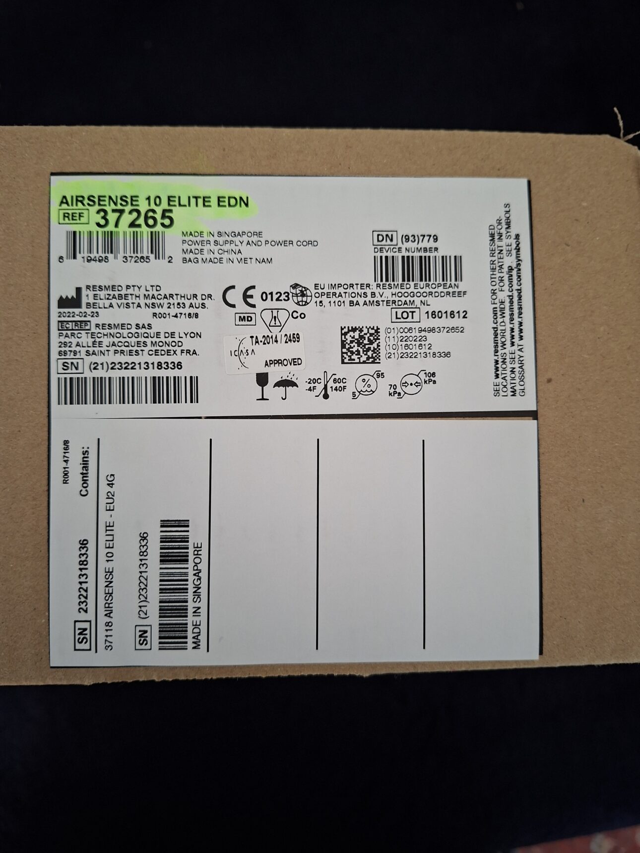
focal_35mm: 23
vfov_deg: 73.9
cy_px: 426
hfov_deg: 58.9
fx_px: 567
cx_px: 320
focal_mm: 5.54
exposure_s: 1/33
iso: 320
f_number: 1.8
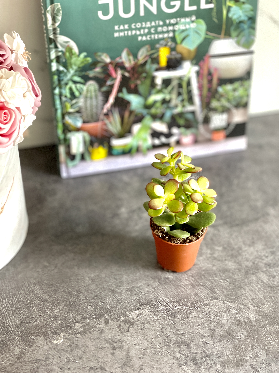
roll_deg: -1.5
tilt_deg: -42.3
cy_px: 186
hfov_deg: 22.9
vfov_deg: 30.3
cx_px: 140
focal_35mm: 64
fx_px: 688
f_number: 2.2
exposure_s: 1/40
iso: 250
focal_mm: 7.5
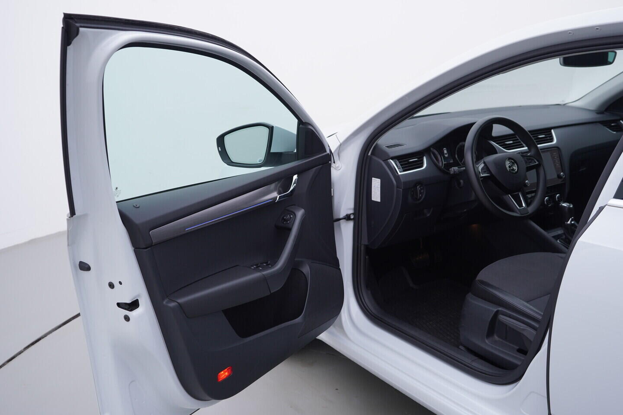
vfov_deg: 36.9
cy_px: 208
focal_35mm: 36
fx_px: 623
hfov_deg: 53.1
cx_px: 312
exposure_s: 1/60
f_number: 4
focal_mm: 24
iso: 125
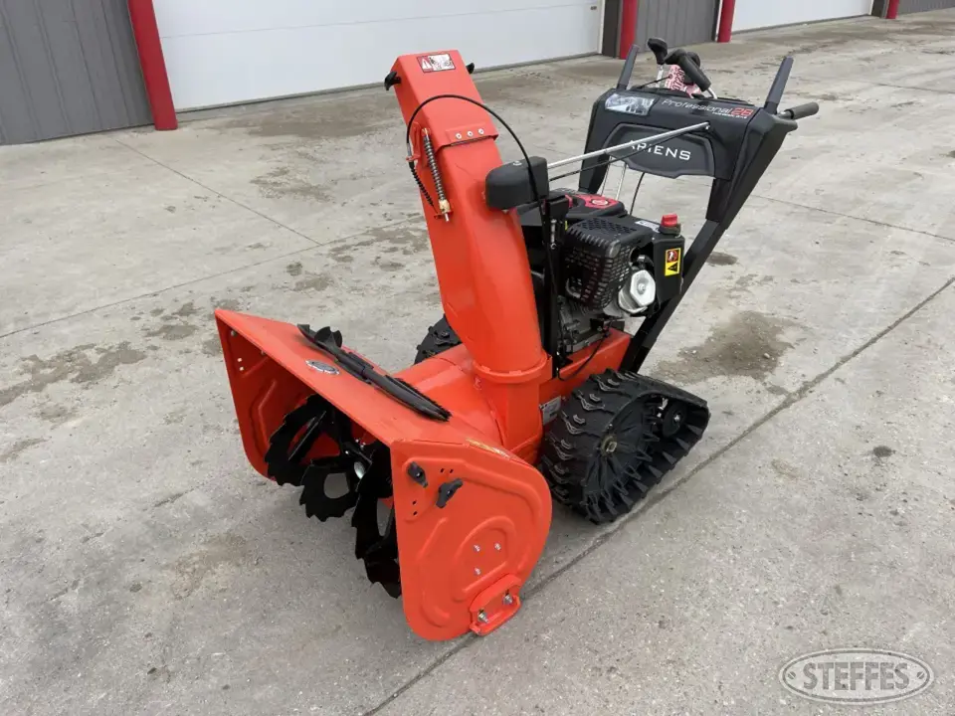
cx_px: 478
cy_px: 358
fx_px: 717
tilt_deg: -24.5
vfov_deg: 53.1
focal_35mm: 26
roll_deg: +1.3
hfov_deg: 67.3
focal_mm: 5.1
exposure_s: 1/392
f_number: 1.6
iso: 32
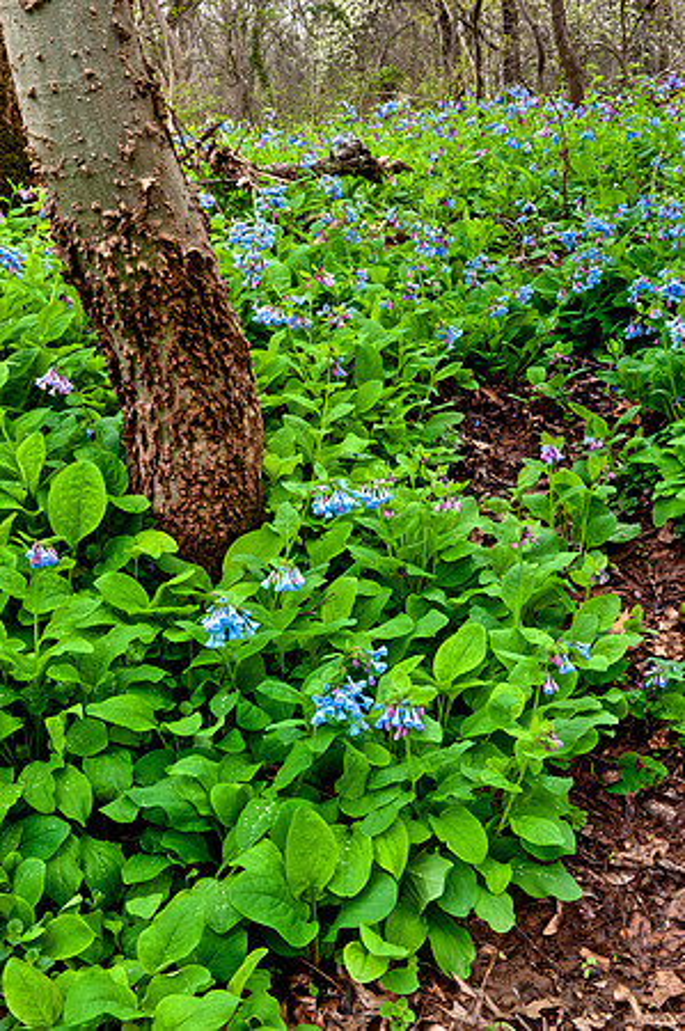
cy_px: 516
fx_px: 1201
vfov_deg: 46.4
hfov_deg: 31.8
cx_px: 342
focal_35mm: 42
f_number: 22
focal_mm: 42
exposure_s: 1/2
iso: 200
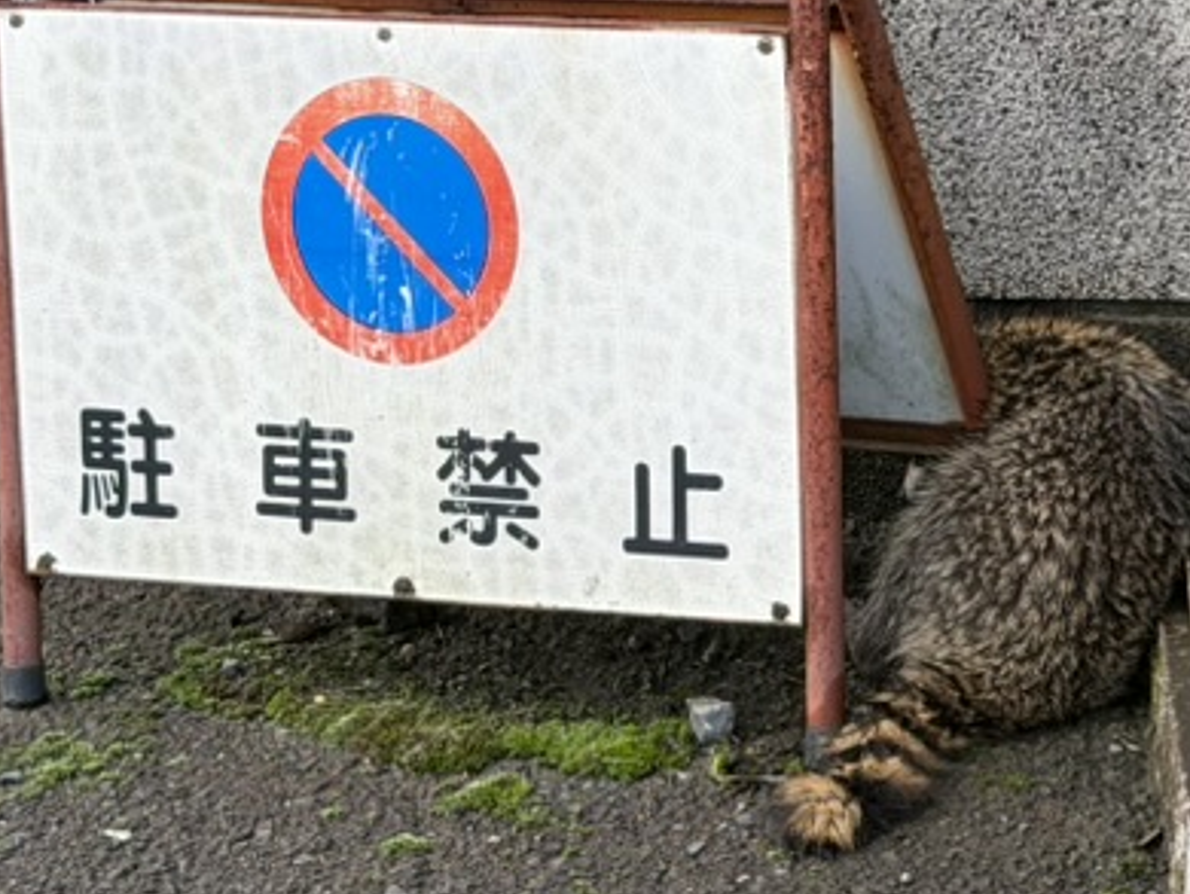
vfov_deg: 11.8
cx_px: 1440
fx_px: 4334
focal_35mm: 126
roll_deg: +5.9
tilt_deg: -19.6
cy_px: 479
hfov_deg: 15.1
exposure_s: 1/450
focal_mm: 6.76
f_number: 1.78
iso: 64
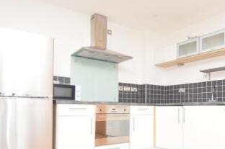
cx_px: 154
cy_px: 106
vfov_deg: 42.8
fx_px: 186
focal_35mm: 30
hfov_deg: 60.6
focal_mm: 13
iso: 800
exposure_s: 1/125
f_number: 5.6
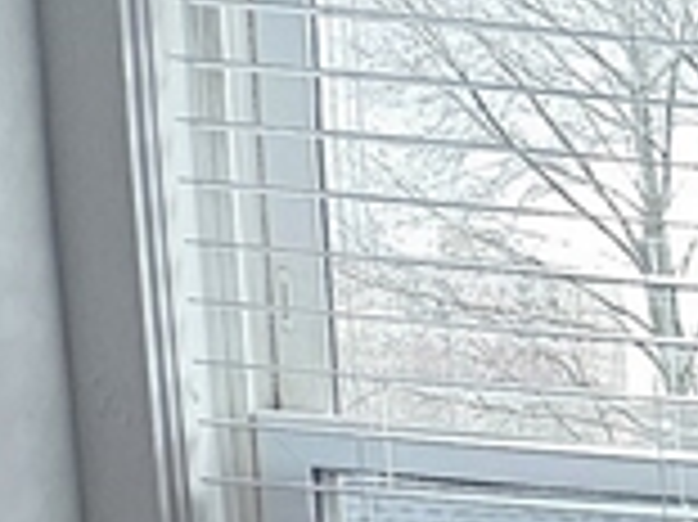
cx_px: 2031
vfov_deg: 8.8
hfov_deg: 10.0
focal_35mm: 152
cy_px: 1278
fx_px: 3063
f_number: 1.8
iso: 320
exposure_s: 1/120
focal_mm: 5.4
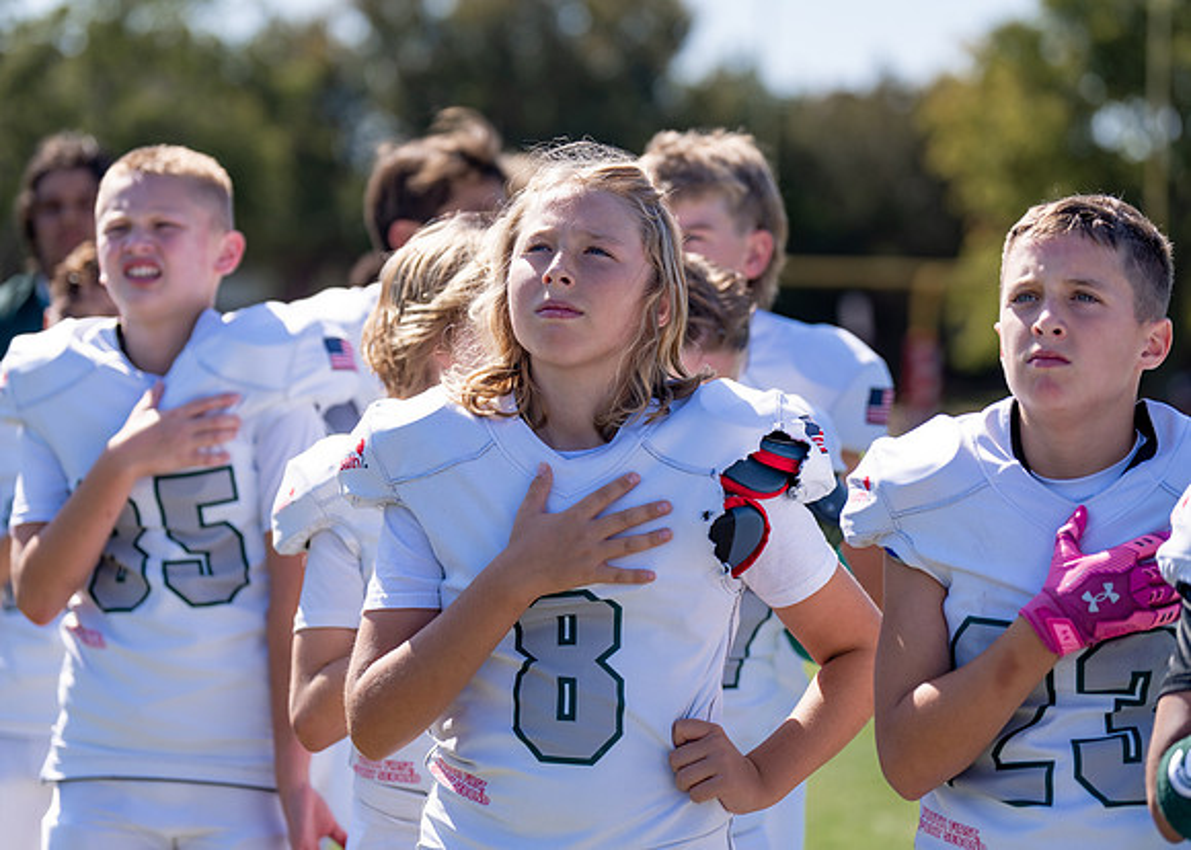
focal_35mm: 114
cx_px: 567
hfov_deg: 17.5
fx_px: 3862
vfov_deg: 12.6
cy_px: 418
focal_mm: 104
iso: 100
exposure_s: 1/1250
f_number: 2.8
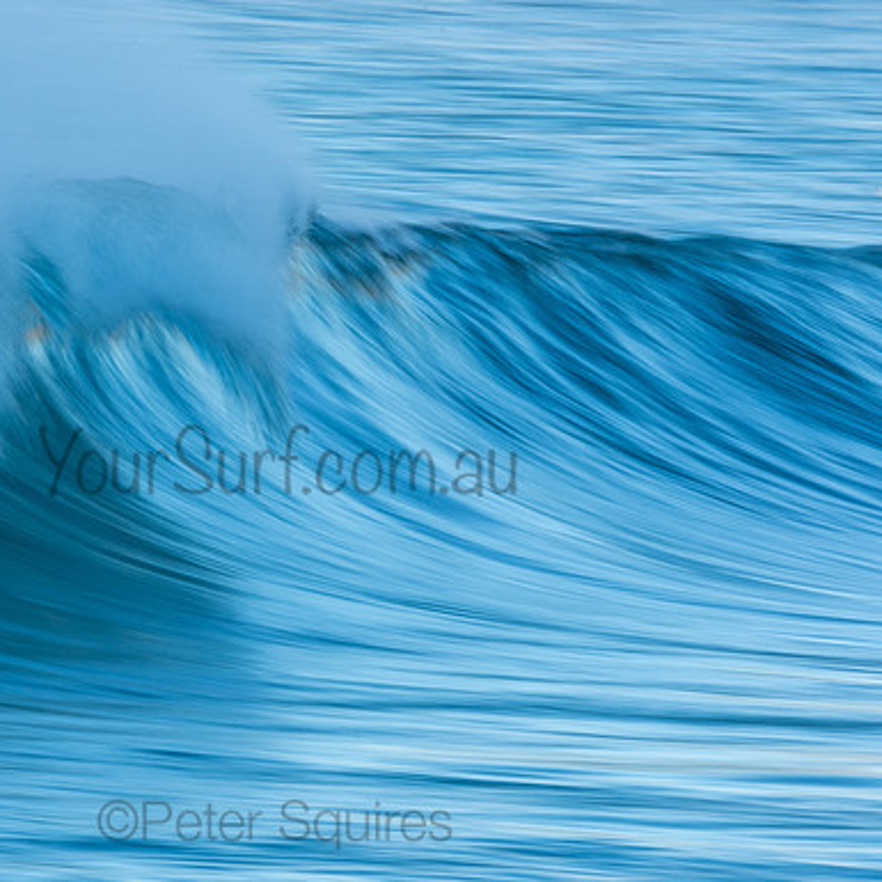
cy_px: 441
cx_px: 275
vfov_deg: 1.8
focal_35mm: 961
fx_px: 27703
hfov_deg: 1.8
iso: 100
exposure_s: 1/20
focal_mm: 500
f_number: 22
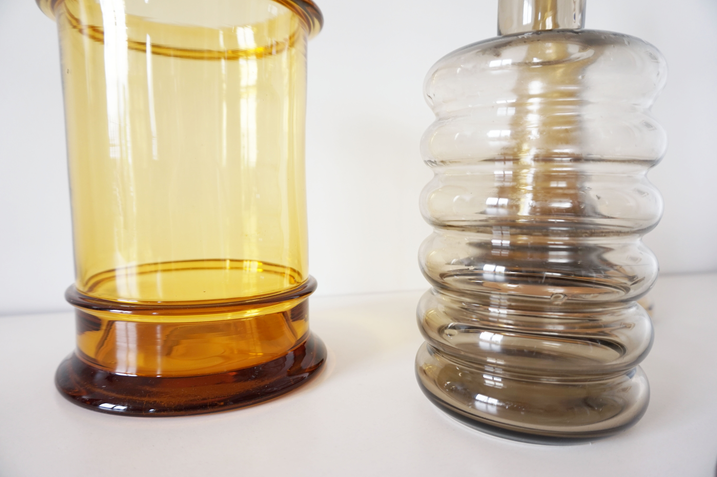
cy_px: 238
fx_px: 478
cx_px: 358
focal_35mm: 24
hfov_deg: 73.8
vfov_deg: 53.1
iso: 125
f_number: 4
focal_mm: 16
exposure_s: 1/60
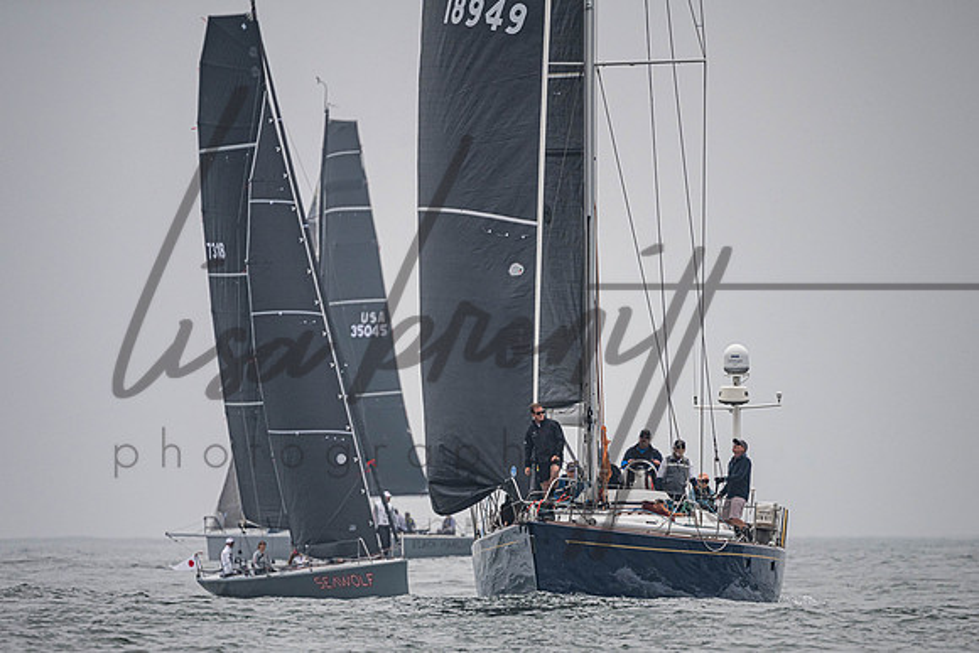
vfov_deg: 2.7
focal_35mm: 516
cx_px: 470
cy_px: 413
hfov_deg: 4.0
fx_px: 14028
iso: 400
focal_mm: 400
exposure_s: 1/5000
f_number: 5.6
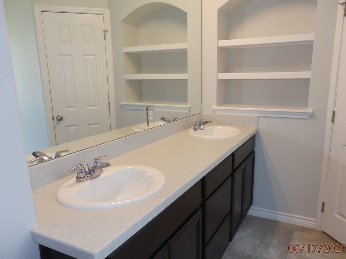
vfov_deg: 51.3
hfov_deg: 65.3
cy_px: 138
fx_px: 270
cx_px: 182
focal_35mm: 27
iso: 80
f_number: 3
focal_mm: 4.5
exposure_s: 1/30
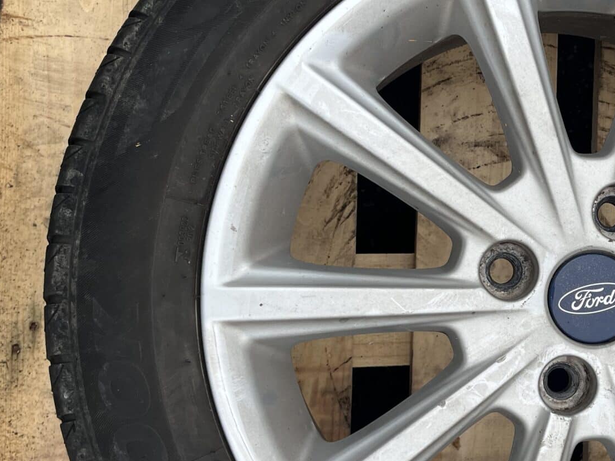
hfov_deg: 30.3
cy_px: 292
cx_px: 592
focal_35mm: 60
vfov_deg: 24.3
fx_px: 1066
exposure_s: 1/354
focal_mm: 5.1
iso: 50
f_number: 1.6
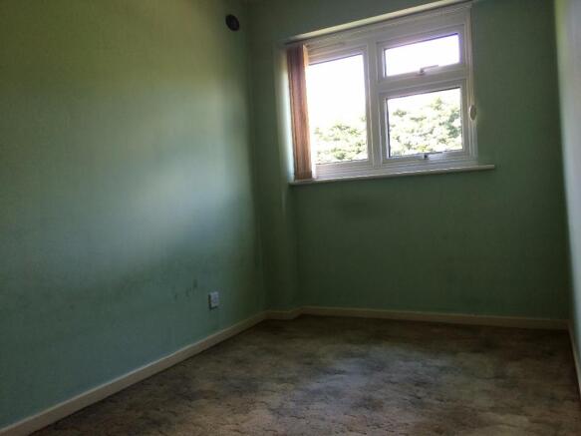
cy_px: 218
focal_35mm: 29
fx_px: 487
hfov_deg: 61.7
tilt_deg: -1.8
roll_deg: +4.4
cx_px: 290
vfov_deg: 48.2
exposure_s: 1/30
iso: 40
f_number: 2.2
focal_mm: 4.15
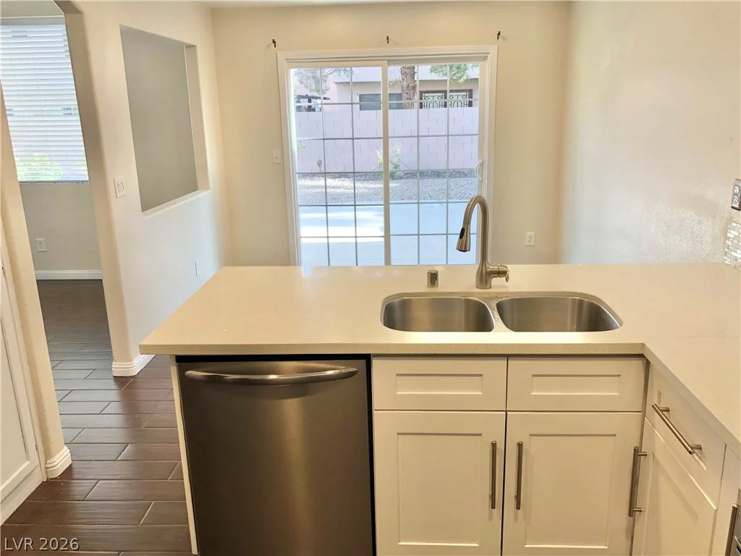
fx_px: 599
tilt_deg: -14.8
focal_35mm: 28
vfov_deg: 49.7
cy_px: 278
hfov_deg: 63.4
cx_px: 370
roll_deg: +2.0
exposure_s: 1/120
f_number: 1.8
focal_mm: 4
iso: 40
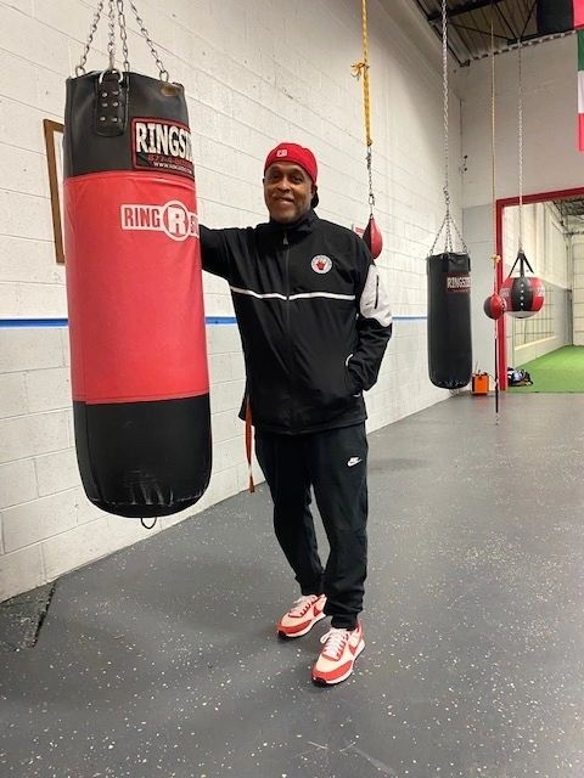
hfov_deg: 53.1
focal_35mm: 26
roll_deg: +2.6
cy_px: 389
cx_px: 292
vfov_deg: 67.3
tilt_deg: -5.1
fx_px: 585
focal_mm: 4.25
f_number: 1.8
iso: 320
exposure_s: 1/60
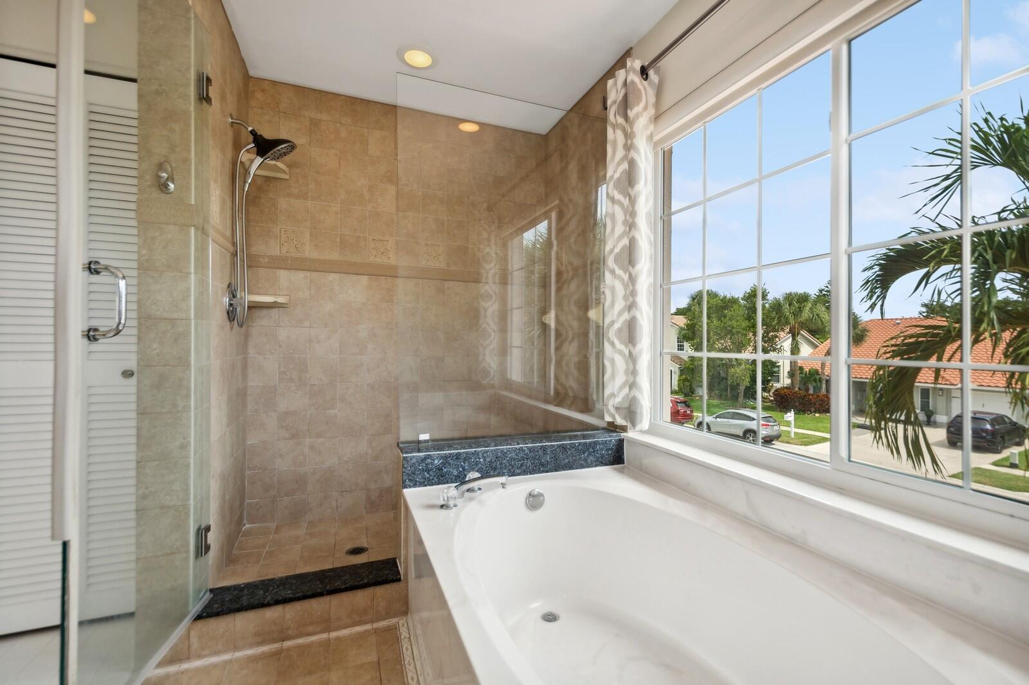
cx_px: 514
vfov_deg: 77.3
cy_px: 342
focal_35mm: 15
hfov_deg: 100.4
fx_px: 429
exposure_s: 1/320
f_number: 4.5
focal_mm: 10
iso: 250
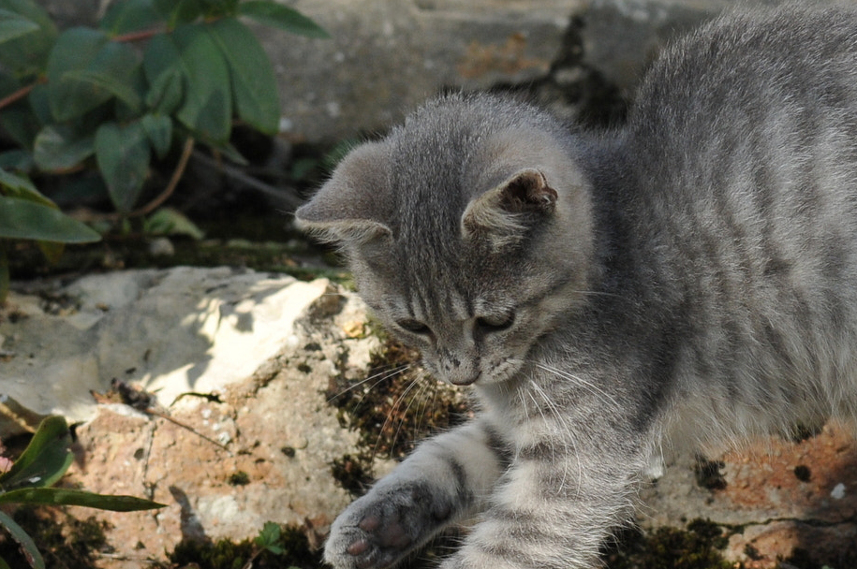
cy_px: 309
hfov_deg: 9.2
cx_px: 747
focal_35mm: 223
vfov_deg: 6.2
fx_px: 5300
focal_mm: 85
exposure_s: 1/640
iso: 400
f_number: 5
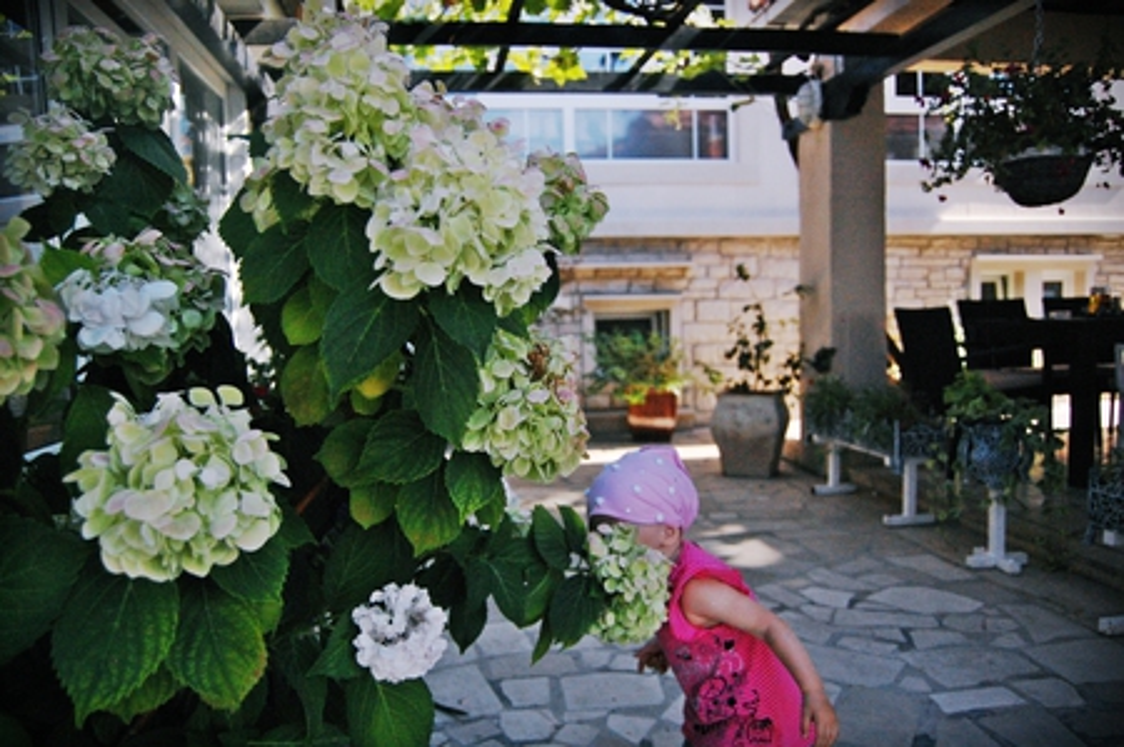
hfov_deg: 67.4
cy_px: 374
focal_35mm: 27
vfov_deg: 47.8
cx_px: 562
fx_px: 842
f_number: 3.5
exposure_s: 1/4000
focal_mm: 18
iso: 800
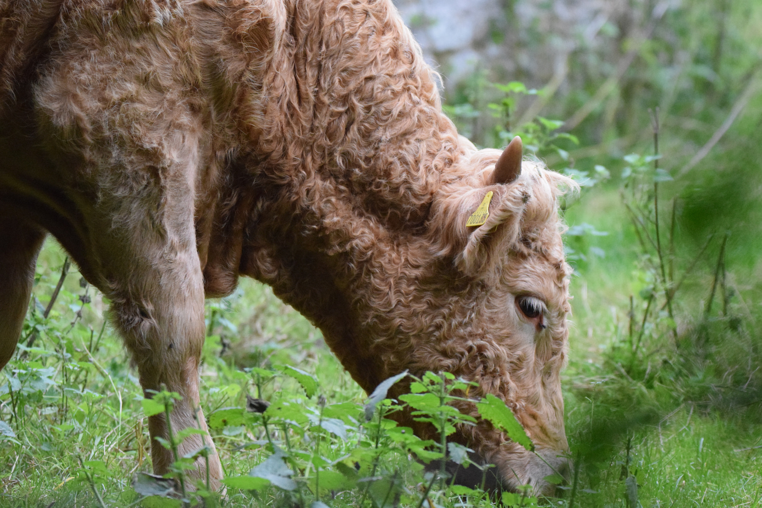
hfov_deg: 6.2
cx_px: 381
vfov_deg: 4.2
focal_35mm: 330
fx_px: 6984
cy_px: 254
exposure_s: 1/1600
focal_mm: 220
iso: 6400
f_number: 5.3
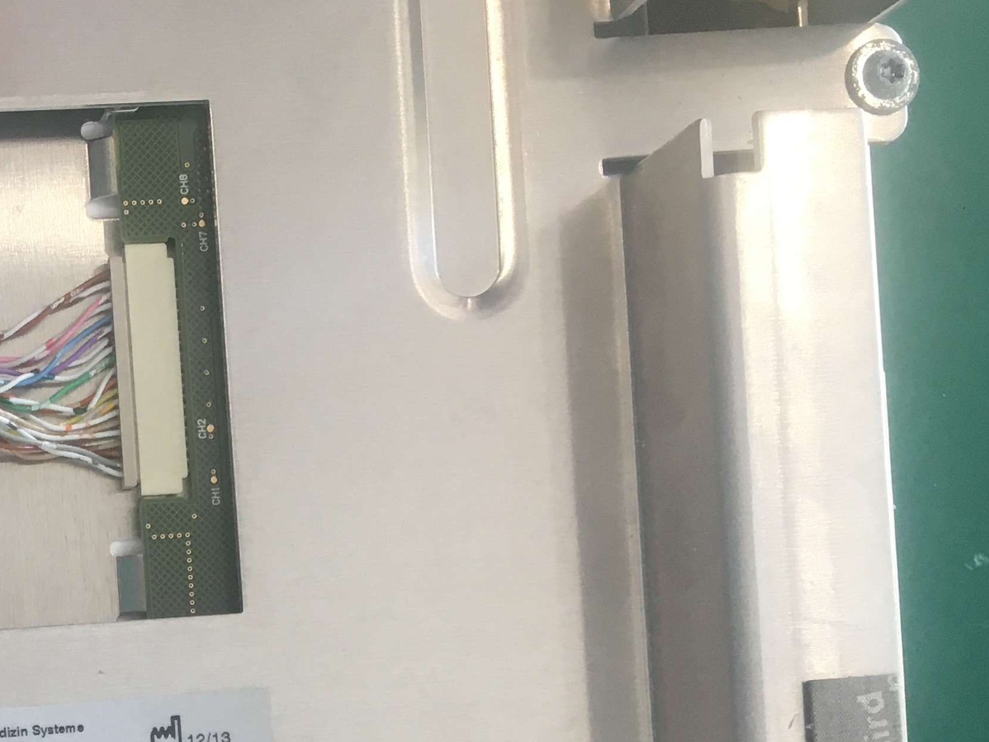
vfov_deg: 20.0
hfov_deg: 26.4
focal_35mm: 70
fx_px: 2000
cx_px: 11
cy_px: 837
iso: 32
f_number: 2.2
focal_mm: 4.15
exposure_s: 1/33
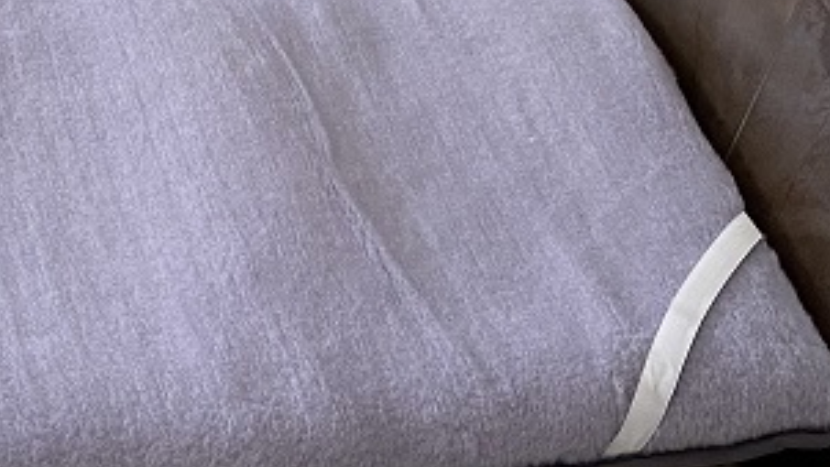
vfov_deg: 14.8
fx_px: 1651
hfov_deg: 27.2
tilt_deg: -48.4
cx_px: 71
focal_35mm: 75
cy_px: 736
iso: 125
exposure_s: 1/97
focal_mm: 4.25
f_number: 1.8
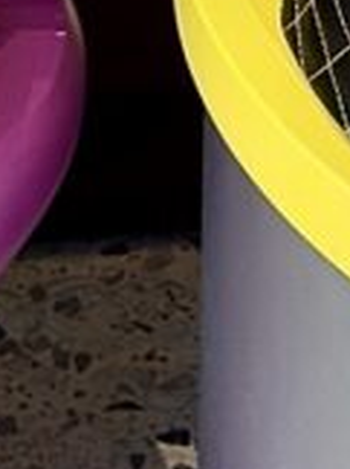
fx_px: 4109
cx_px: -176
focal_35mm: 304
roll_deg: +0.4
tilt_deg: -22.1
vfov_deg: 6.1
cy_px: -834
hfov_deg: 4.8
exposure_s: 1/206
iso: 50
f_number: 1.78
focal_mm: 6.76
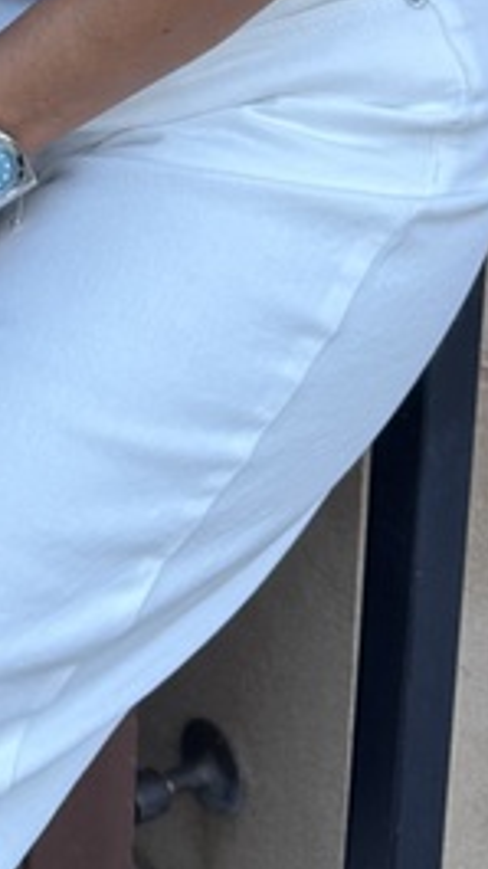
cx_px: -318
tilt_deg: -10.2
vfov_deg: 19.9
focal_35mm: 101
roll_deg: -0.4
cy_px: -174
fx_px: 2324
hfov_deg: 11.3
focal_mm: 6.86
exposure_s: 1/121
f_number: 1.78
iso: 80
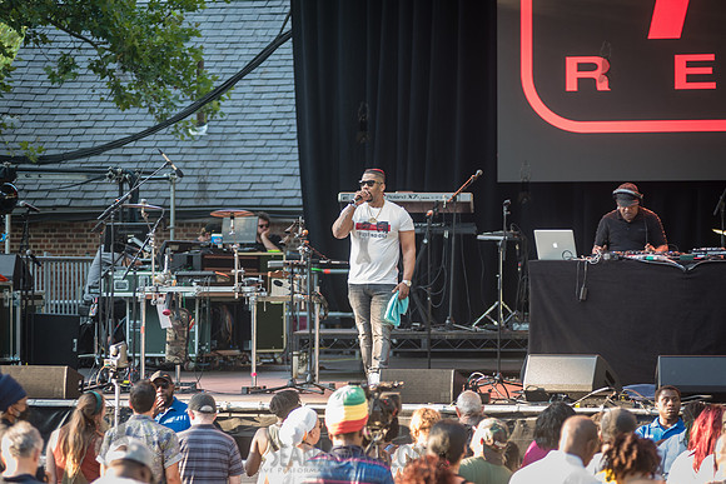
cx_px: 362
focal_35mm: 162
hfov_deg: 12.7
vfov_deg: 8.5
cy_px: 242
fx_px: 3265
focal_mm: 145
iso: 500
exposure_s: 1/160
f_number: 3.2
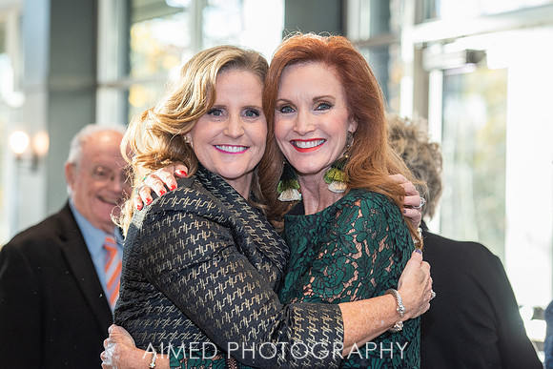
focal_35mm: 124
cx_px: 277
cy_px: 167
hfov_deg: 16.6
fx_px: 1900
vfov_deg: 11.1
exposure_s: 1/200
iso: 800
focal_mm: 112
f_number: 4.5
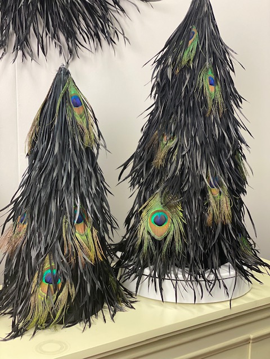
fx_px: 541
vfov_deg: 36.8
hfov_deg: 28.0
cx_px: 135
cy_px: 180
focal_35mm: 52
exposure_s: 1/60
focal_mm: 6
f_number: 2
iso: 160
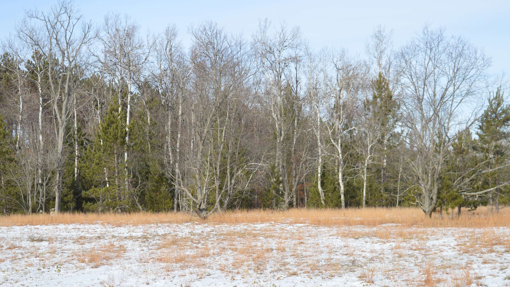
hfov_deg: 27.9
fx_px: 1028
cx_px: 259
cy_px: 145
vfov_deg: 15.9
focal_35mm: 76
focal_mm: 46
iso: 100
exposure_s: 1/250
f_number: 8
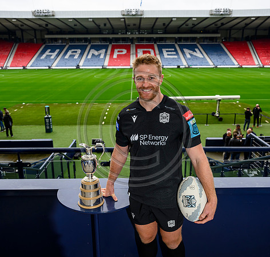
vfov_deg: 52.3
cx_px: 135
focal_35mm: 30
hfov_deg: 54.5
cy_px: 128
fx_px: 262
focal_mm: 24
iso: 500
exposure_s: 1/160
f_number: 4
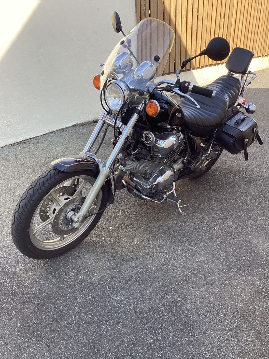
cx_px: 134
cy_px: 180
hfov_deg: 45.4
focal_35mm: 31
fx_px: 321
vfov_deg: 58.3
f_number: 2.4
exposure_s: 1/242
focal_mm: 3.3
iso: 25
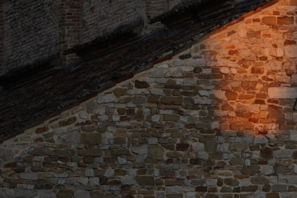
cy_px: -162
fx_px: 3785
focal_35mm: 459
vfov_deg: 3.0
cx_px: 667
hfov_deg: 4.4
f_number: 4.5
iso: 100
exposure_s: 1/160
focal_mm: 101
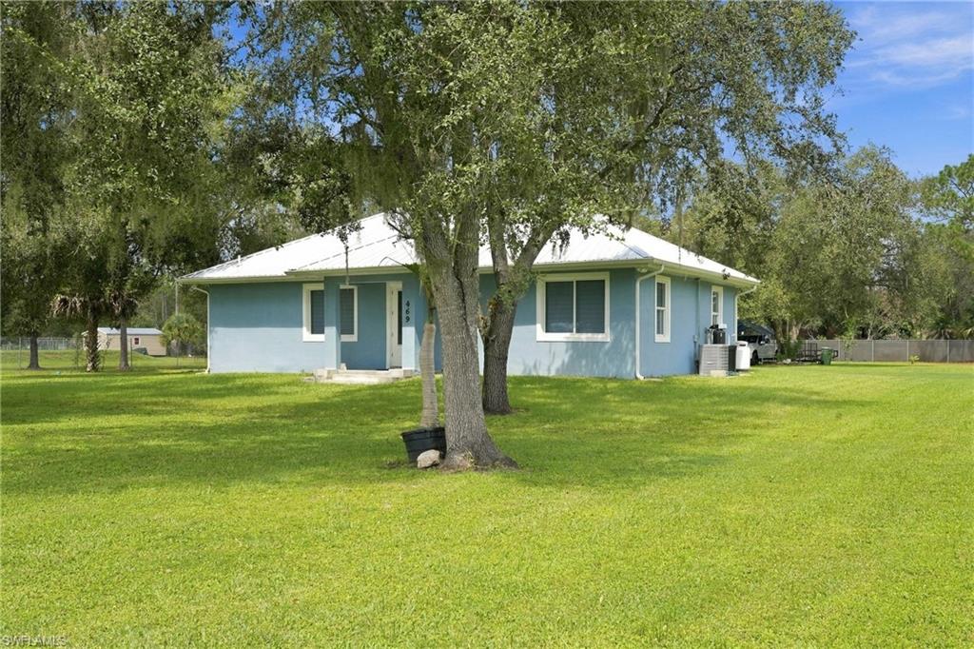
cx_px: 487
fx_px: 947
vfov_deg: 37.8
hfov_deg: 54.4
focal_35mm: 35
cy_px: 324
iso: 800
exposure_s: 1/250
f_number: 11
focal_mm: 35
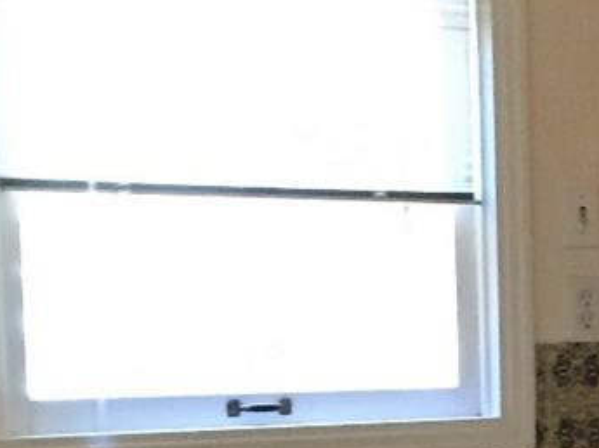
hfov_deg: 13.8
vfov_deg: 11.5
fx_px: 2178
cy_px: 543
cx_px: 1101
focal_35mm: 126
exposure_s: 1/30
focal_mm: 4.15
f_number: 2.2
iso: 200
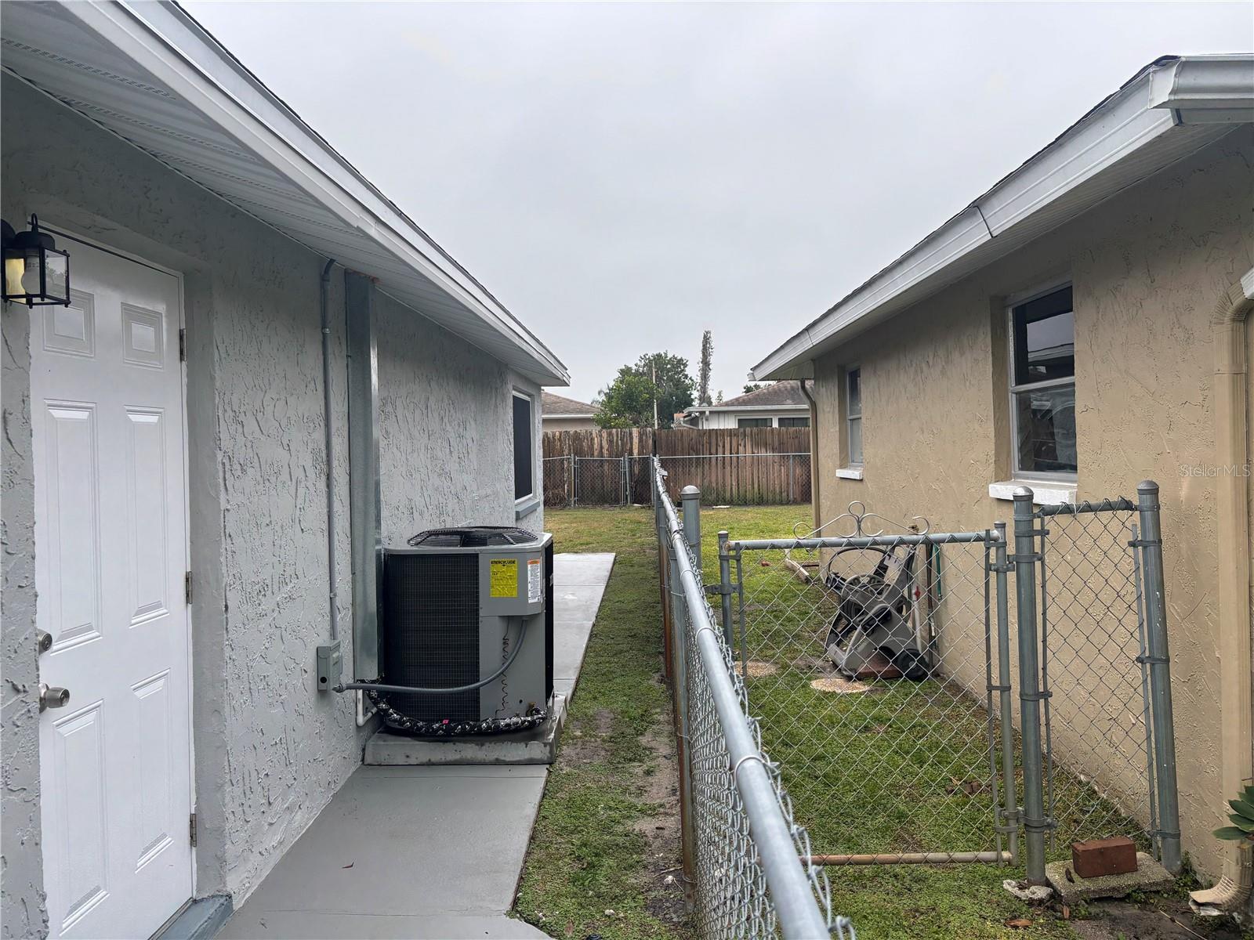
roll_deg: +1.2
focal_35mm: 26
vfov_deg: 53.1
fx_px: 942
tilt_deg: -0.4
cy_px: 470
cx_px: 627
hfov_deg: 67.3
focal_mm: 5.96
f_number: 1.6
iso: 50
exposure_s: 1/903
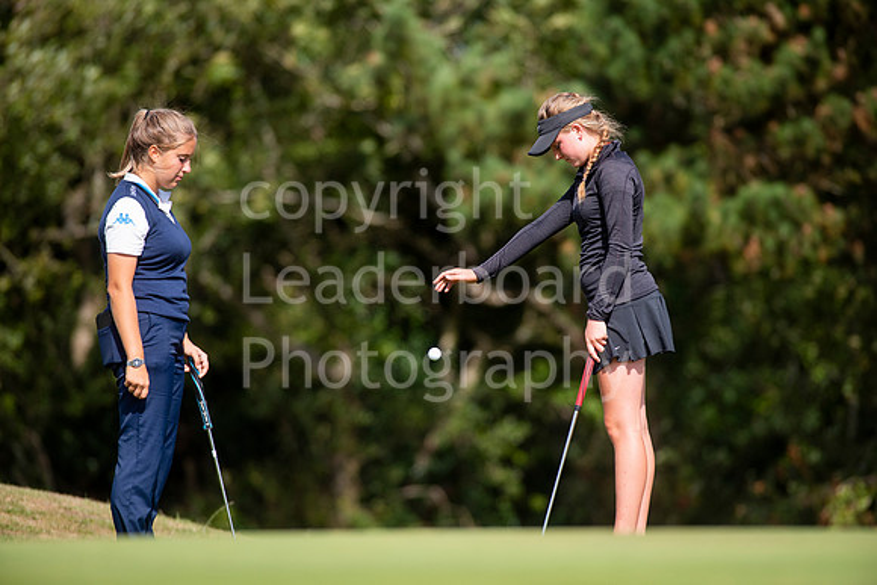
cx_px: 438
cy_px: 292
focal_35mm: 300
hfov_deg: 6.9
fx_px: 7310
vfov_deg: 4.6
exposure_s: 1/4000
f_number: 4.5
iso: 400
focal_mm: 300
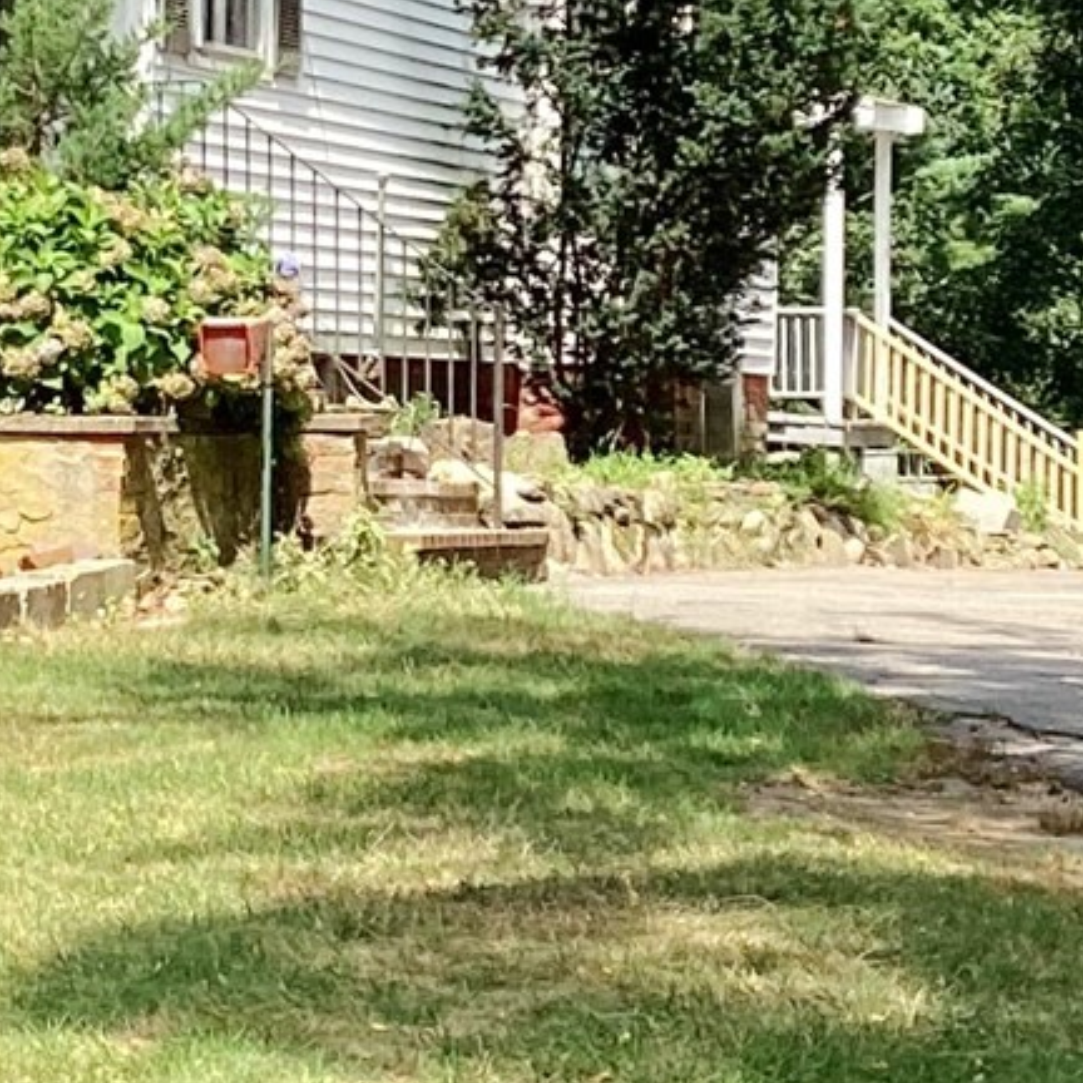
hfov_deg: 13.4
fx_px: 4602
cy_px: 150
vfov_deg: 13.3
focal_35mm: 130
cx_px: 499
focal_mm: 3.3
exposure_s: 1/409
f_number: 2.4
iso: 25
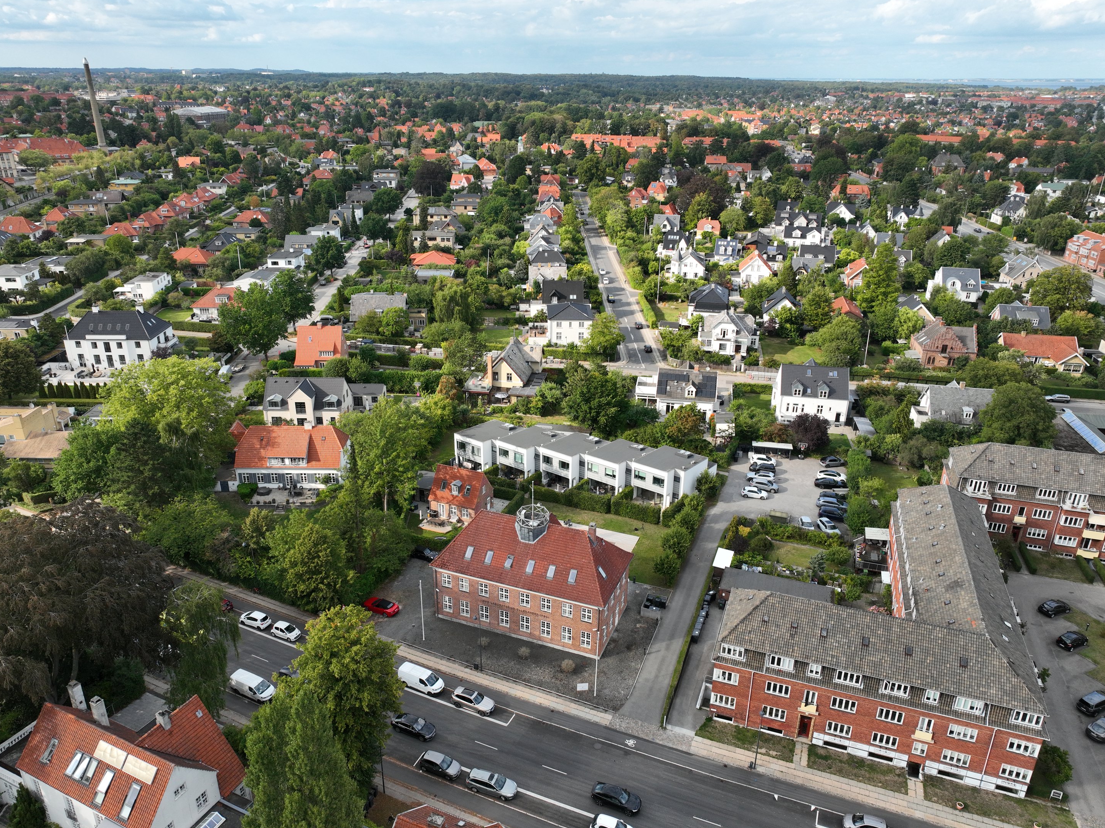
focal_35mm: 25
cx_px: 534
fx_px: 798
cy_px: 429
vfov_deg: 54.8
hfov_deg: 69.4
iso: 120
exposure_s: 1/1000
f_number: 2.8
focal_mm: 12.29
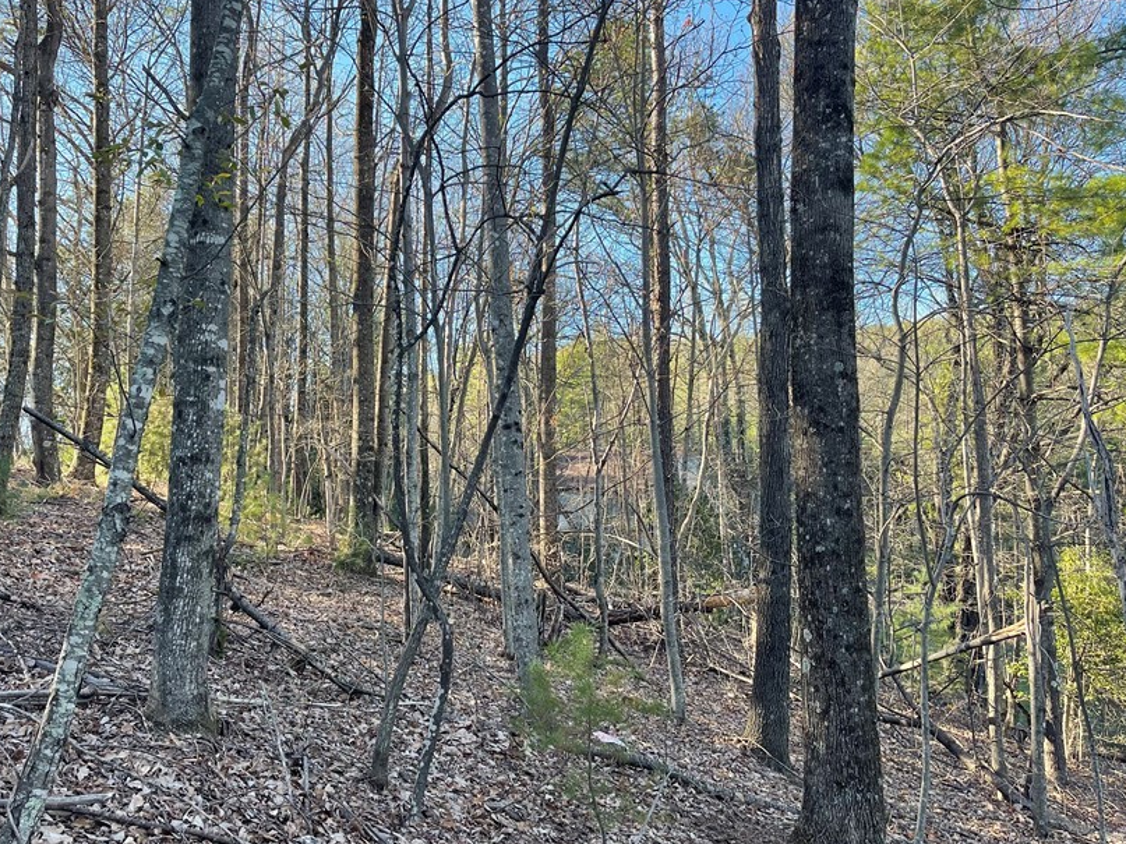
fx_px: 1073
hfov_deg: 55.0
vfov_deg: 42.9
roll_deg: -0.5
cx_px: 451
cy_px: 431
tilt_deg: +6.6
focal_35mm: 33
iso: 32
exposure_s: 1/281
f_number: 1.6
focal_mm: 5.1
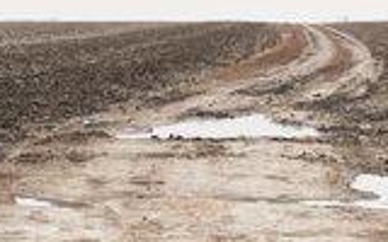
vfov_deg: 7.4
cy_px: 81
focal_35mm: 178
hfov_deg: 11.8
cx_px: 218
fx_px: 1882
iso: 800
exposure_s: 1/400
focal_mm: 70
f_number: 4
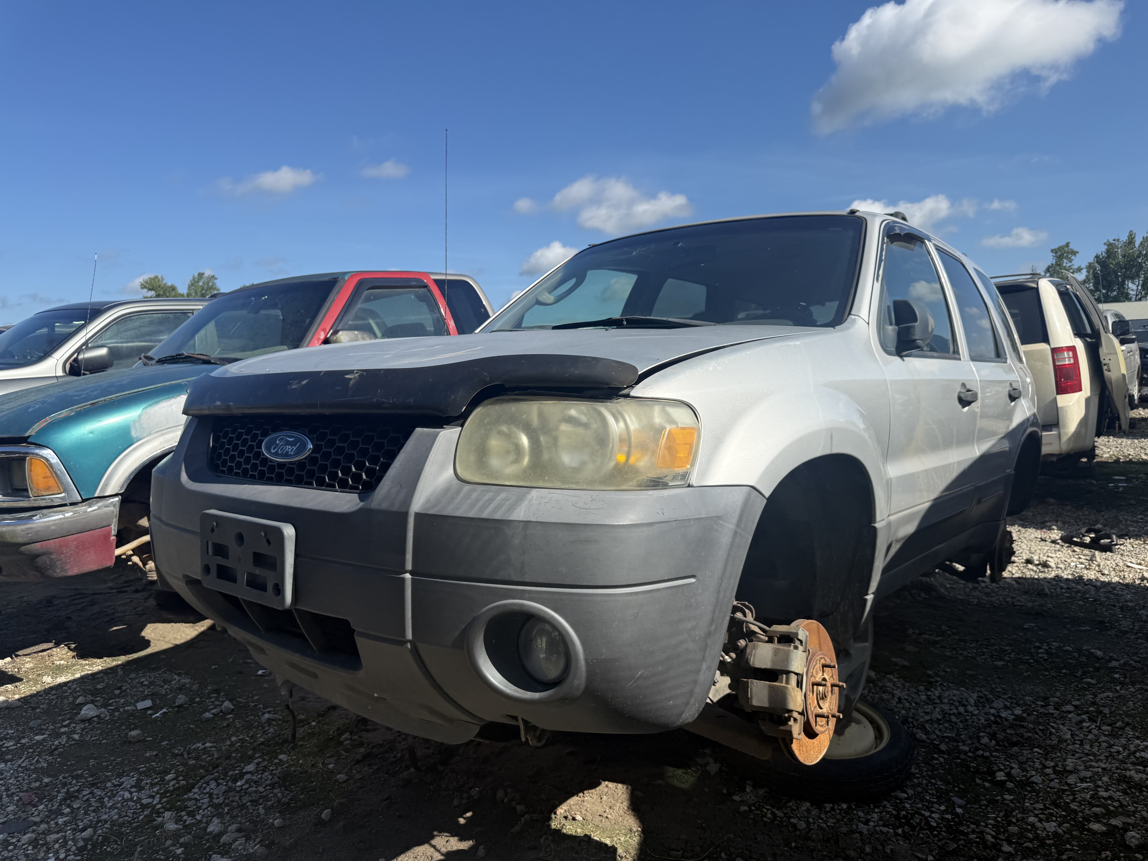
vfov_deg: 56.8
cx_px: 574
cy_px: 430
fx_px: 796
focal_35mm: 24
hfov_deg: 71.6
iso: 80
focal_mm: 6.76
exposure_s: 1/3953
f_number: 1.78
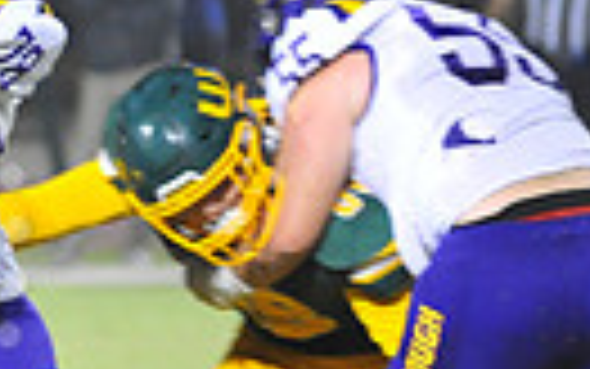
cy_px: 238
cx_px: -401
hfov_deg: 2.3
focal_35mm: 905
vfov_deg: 1.5
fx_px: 14558
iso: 4000
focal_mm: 200
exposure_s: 1/160
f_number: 4
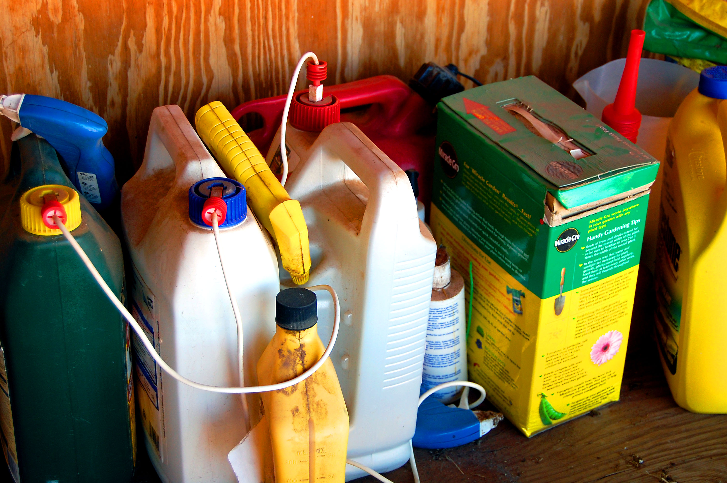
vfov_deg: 21.5
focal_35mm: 63
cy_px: 242
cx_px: 364
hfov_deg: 31.9
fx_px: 1271
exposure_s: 1/125
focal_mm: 42
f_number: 5.6
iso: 400
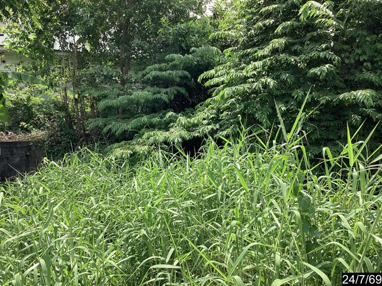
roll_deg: +2.0
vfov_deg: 45.4
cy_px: 143
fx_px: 342
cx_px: 191
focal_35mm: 31
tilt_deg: -1.5
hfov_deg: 58.4
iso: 25
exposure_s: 1/578
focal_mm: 3.3
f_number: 2.4
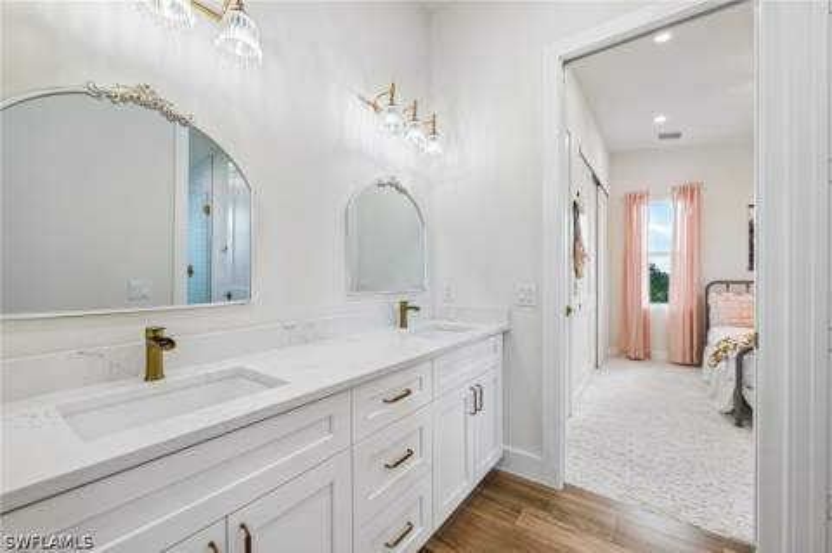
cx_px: 416
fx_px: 323
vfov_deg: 81.1
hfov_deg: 104.3
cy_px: 276
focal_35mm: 14
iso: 400
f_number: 8
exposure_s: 1/50
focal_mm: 14
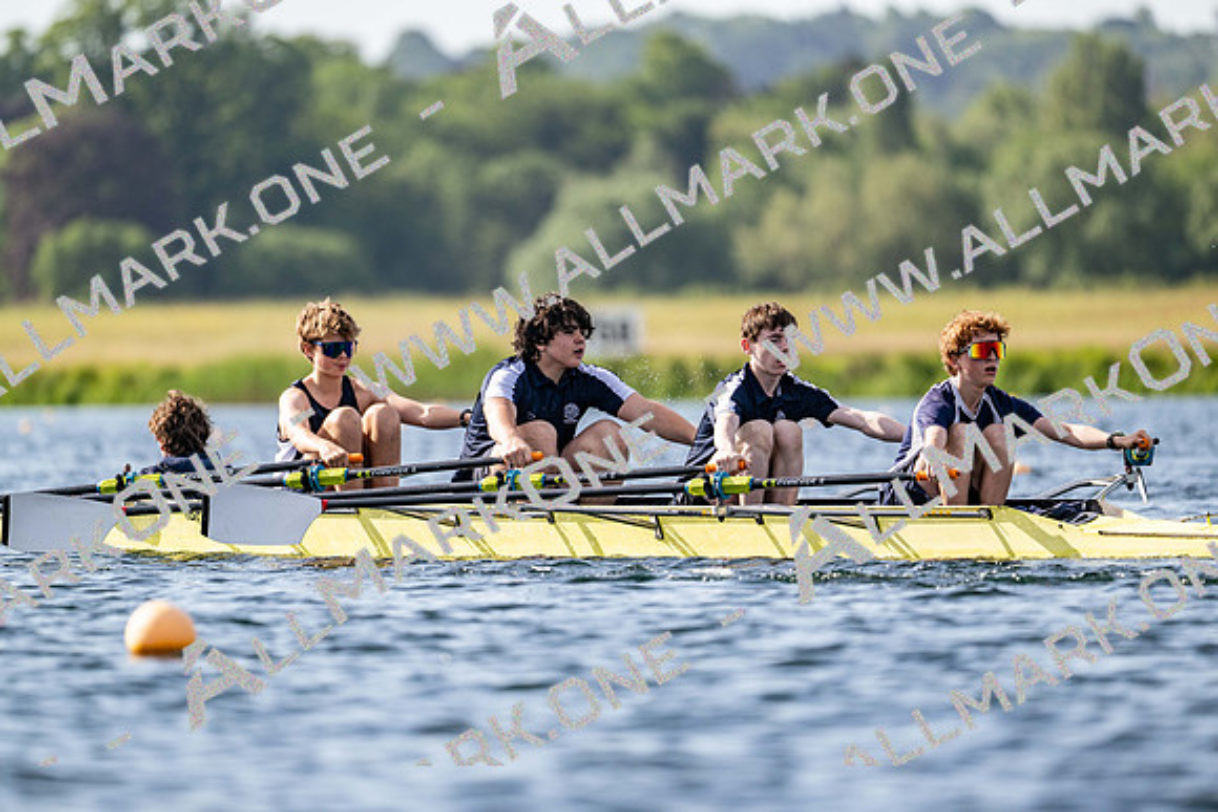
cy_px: 406
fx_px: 13536
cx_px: 609
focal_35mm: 400
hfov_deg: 5.2
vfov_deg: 3.4
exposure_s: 1/2500
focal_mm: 400
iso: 400
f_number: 4.5
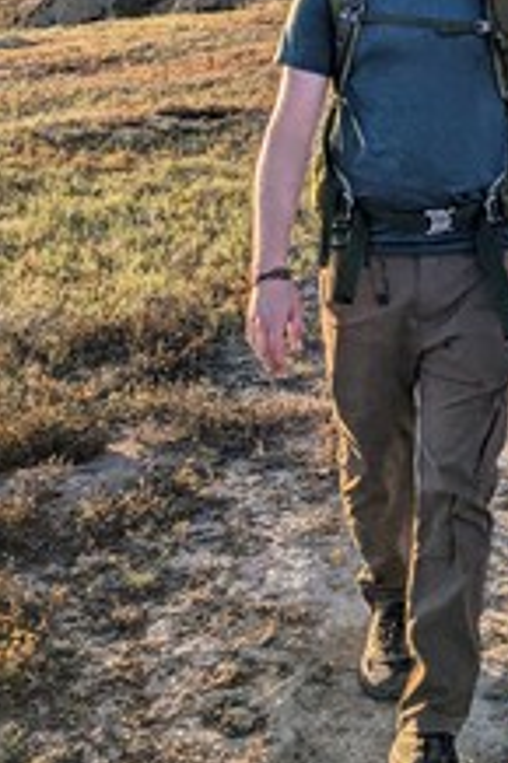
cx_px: 680
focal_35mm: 67
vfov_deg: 28.7
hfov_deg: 18.7
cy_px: 56
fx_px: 1420
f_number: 1.73
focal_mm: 4.38
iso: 54
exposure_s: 1/1799
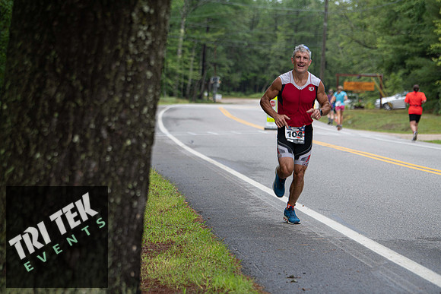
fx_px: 1532
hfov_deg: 16.4
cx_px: 220
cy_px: 147
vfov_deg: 11.0
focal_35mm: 125
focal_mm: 125
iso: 200
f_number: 4
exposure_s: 1/250
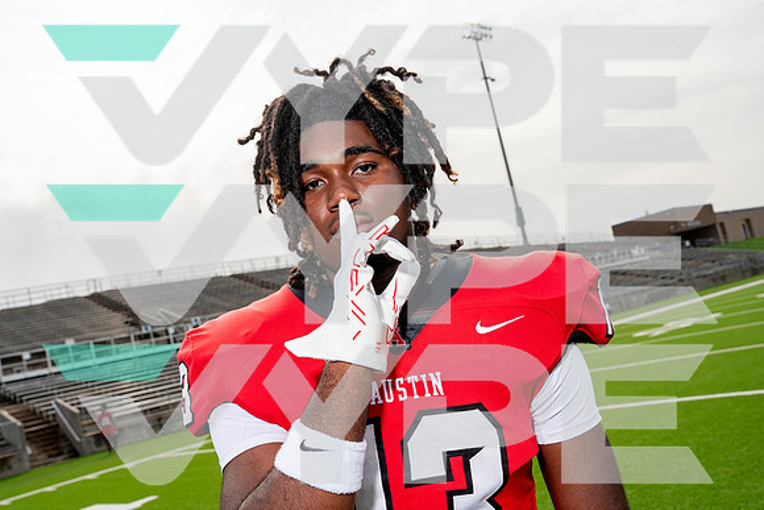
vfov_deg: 37.9
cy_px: 255
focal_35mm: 35
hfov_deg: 54.4
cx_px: 382
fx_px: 743
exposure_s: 1/250
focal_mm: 35
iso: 100
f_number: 8
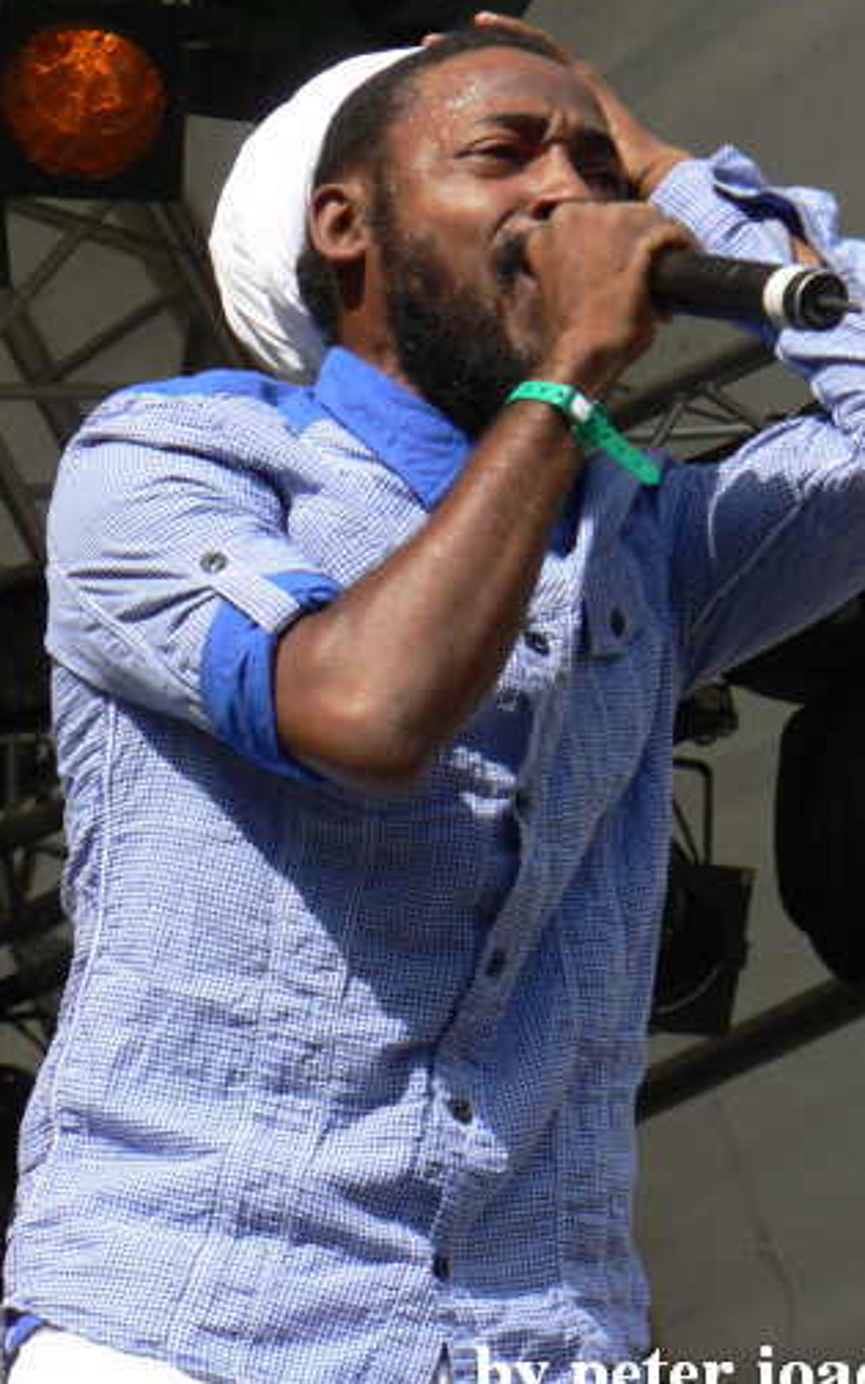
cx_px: 465
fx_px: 7959
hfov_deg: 6.2
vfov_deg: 9.9
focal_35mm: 211
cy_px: 633
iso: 64
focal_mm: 30.4
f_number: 4
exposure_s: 1/320
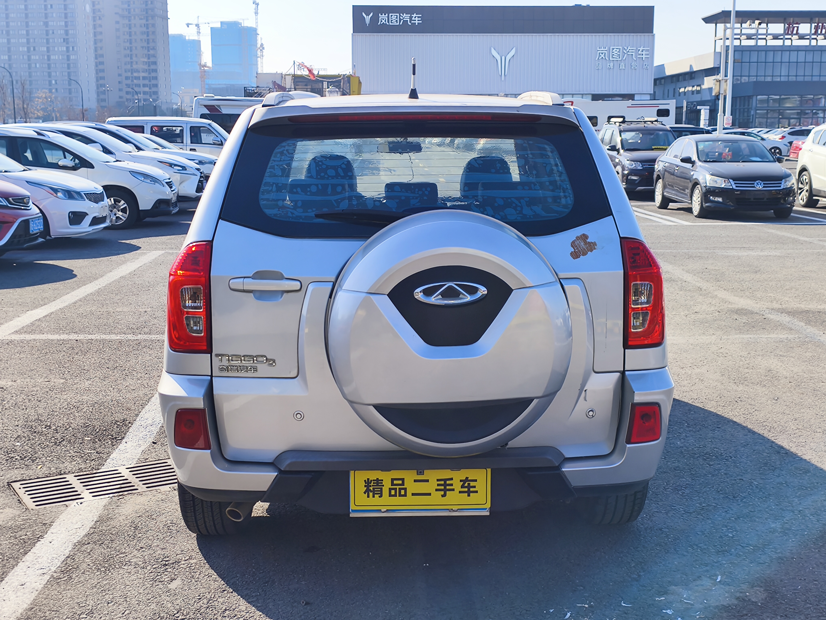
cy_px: 310
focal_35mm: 42
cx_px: 413
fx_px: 1002
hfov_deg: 44.8
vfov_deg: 34.3
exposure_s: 1/3112
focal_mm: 5.84
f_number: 1.6
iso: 80
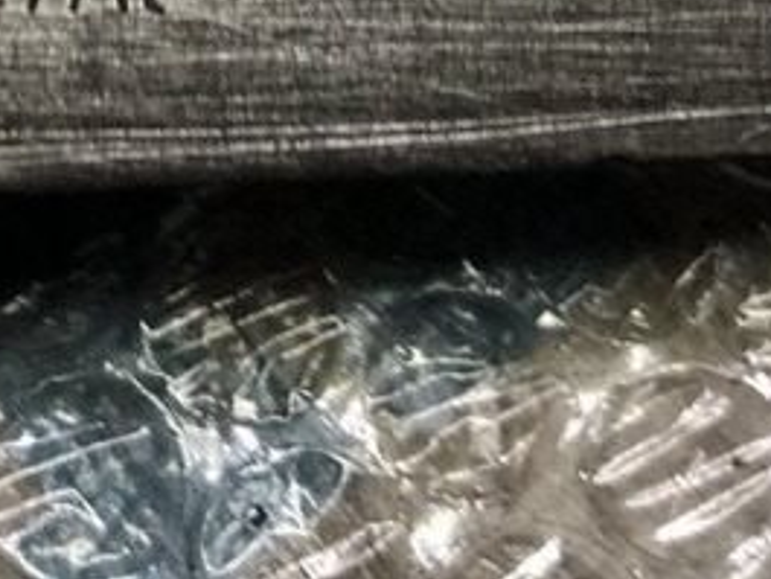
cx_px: 67
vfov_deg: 13.0
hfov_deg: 17.9
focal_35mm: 108
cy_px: -303
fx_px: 2407
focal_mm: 4
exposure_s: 1/33
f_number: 1.8
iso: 20
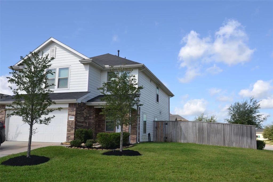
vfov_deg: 43.6
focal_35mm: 30
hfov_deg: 61.9
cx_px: 136
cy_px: 91
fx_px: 228
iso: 100
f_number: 7.1
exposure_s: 1/200
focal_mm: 20
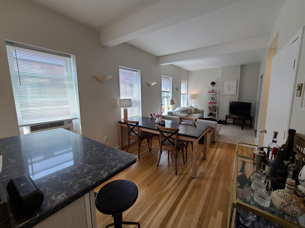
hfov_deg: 106.2
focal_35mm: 13
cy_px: 114
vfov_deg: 89.9
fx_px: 115
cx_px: 152
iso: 64
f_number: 2.2
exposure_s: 1/120
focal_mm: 2.2
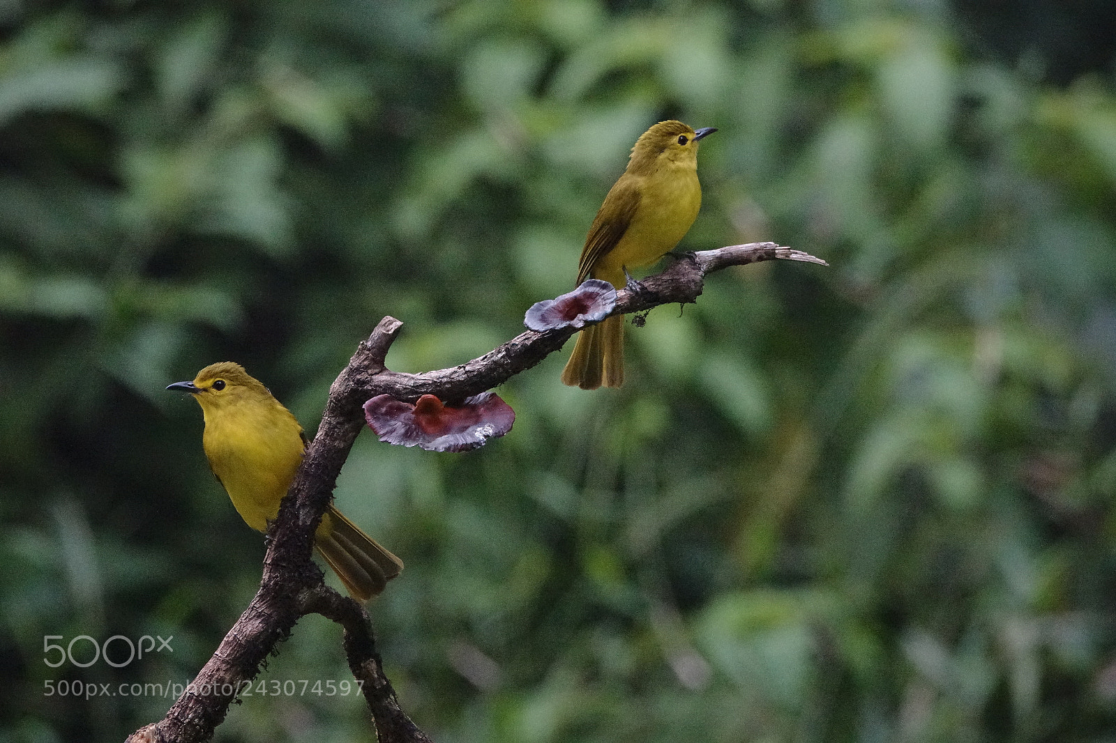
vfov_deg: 2.3
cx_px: 558
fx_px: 18595
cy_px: 372
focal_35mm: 600
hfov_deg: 3.4
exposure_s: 1/1000
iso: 6400
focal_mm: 220
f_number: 5.6
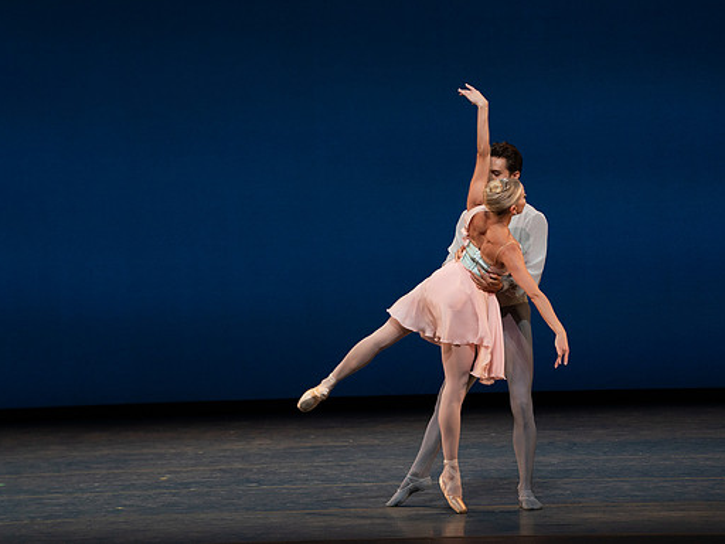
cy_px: 271
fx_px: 4566
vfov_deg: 6.8
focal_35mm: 218
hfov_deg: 9.1
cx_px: 360
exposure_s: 1/500
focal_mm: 200
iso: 3200
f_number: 8
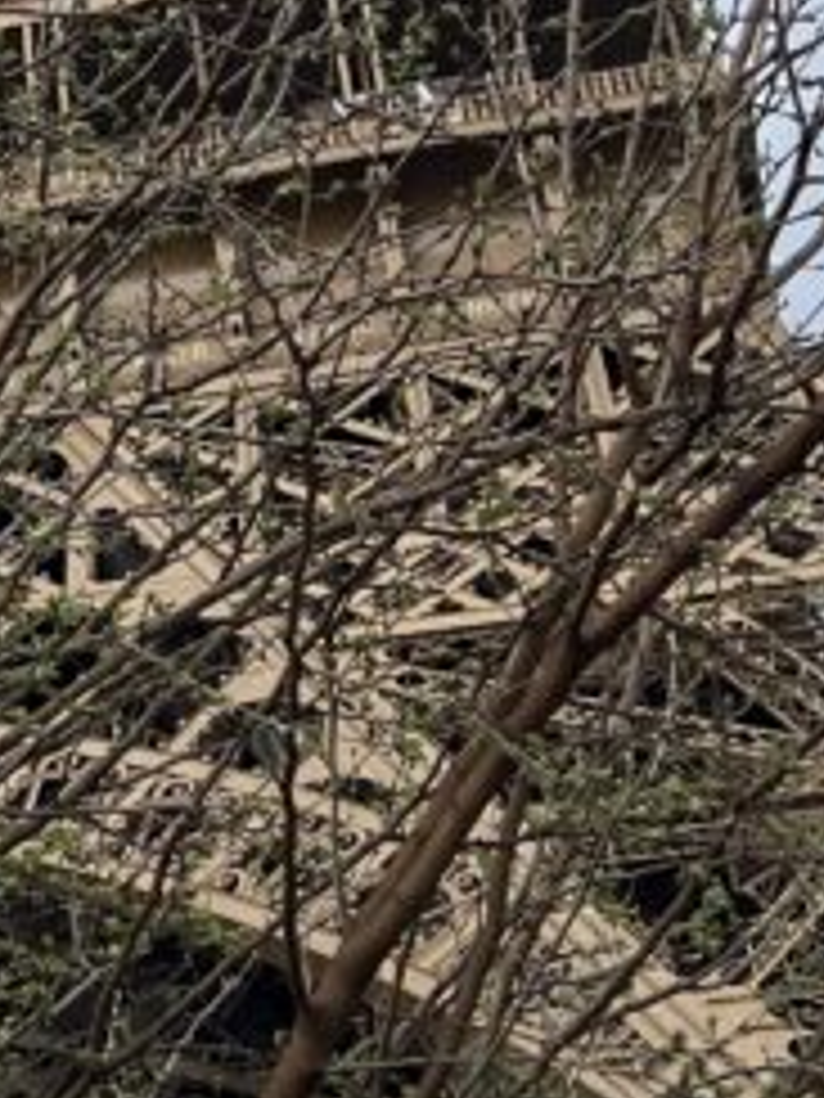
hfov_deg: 13.0
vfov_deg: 17.6
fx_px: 3460
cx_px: -320
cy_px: -14
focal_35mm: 109
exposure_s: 1/1147
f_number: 1.5
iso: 50
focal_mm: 5.7
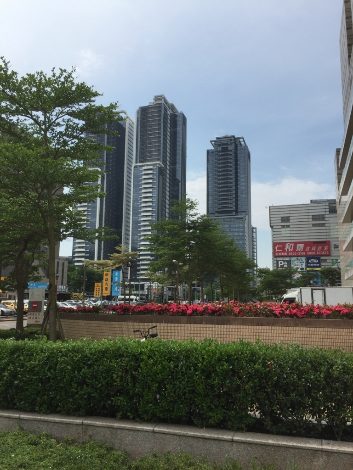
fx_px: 394
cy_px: 235
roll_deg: +0.1
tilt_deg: +14.2
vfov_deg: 61.7
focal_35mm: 29
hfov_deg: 48.2
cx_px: 176
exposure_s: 1/2825
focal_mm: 4.15
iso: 32
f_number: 2.2
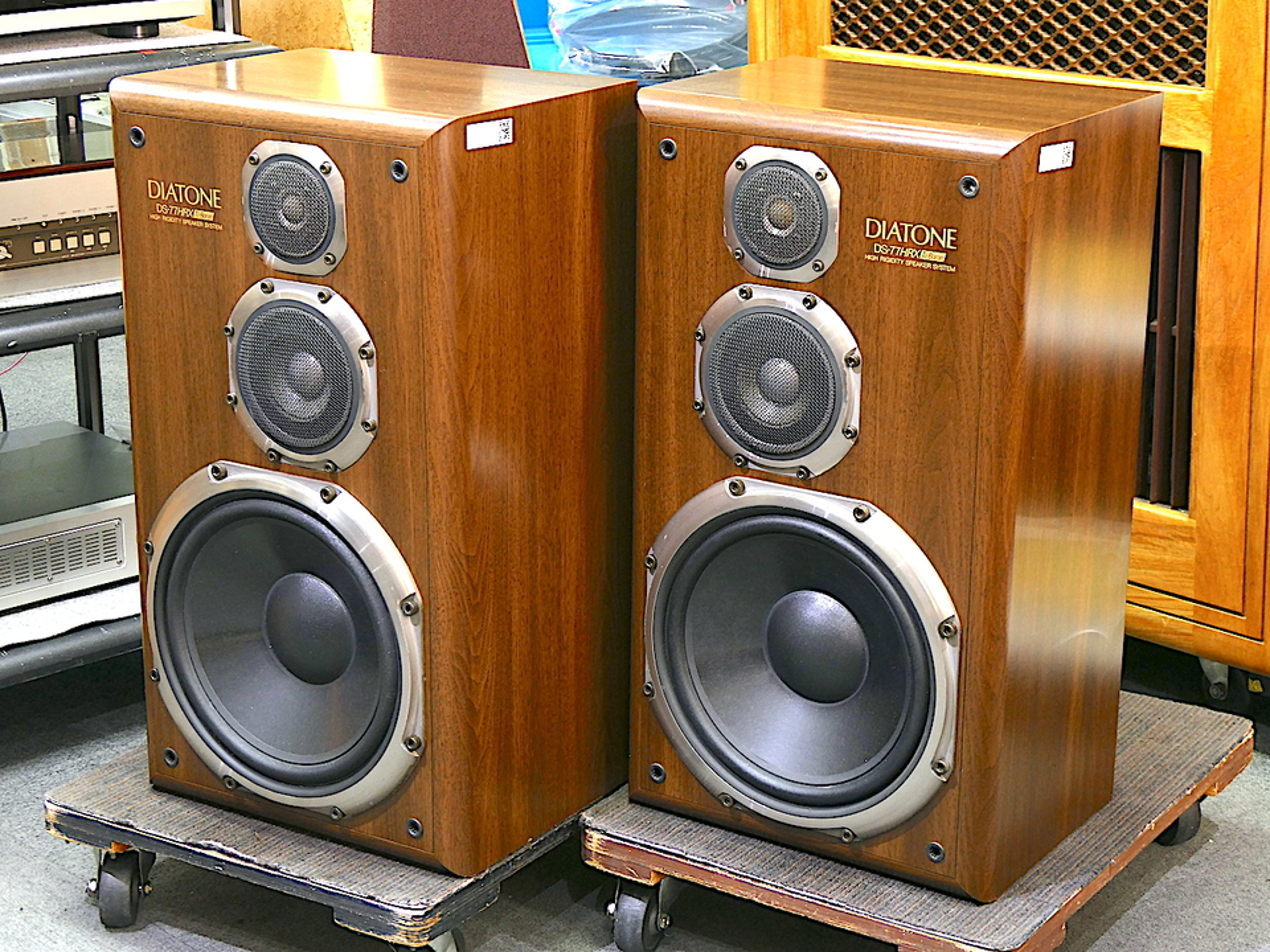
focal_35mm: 65
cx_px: 635
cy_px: 476
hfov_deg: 29.8
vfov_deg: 22.6
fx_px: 2385
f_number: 4.4
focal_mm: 11.7
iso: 100
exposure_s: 1/2
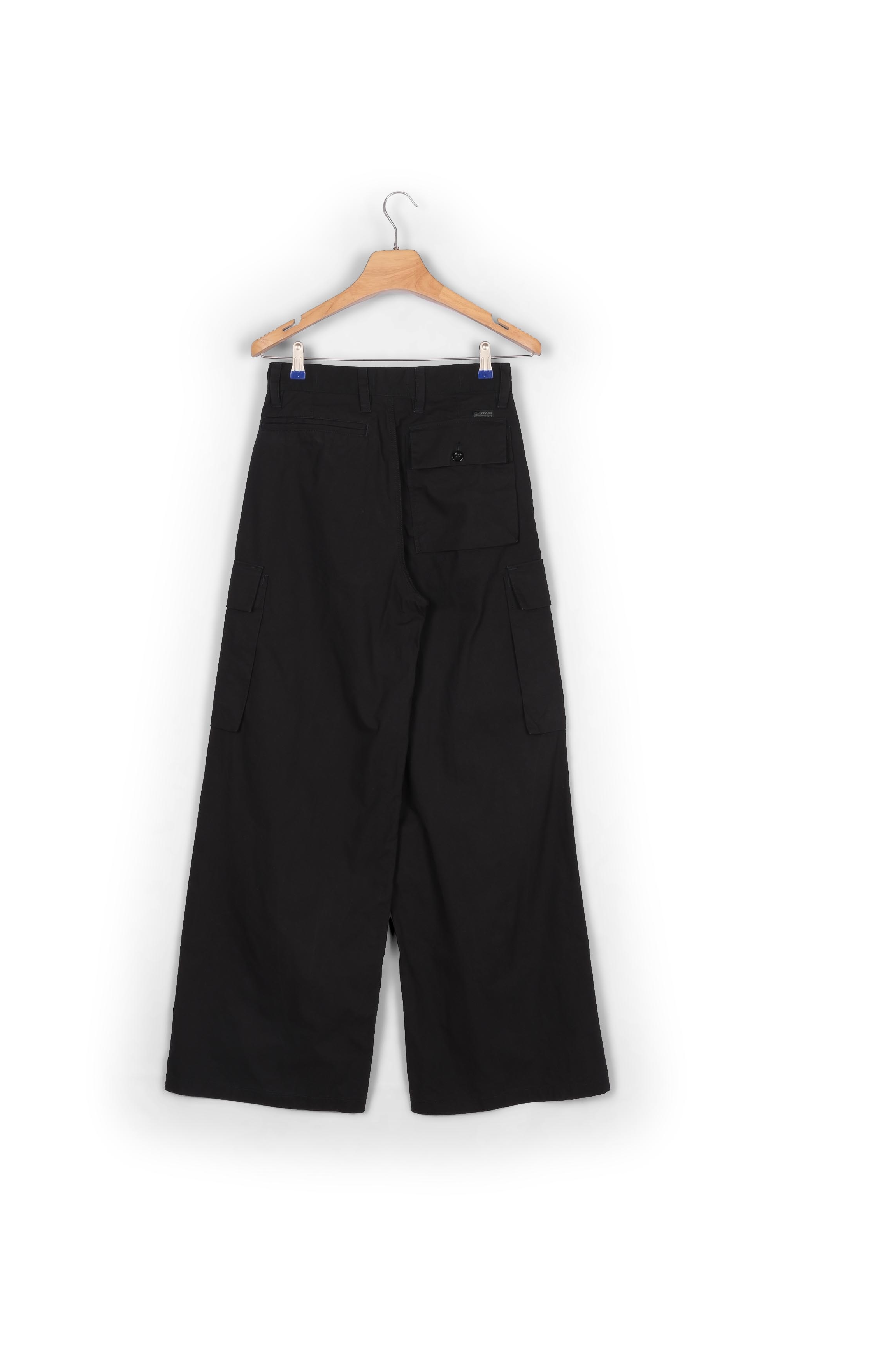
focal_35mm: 44
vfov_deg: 44.4
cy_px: 748
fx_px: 1643
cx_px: 396
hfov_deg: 30.5
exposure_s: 1/125
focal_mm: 38
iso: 100
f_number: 13
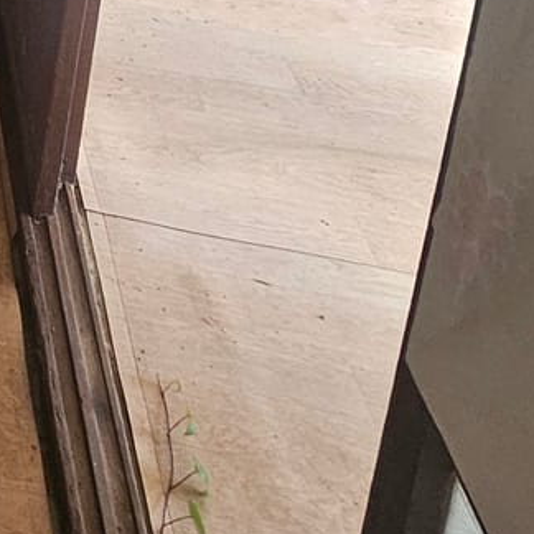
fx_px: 1187
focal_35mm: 68
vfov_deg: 17.5
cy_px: -552
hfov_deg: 18.4
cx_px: -486
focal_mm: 1.7
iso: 50
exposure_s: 1/60
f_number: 2.2
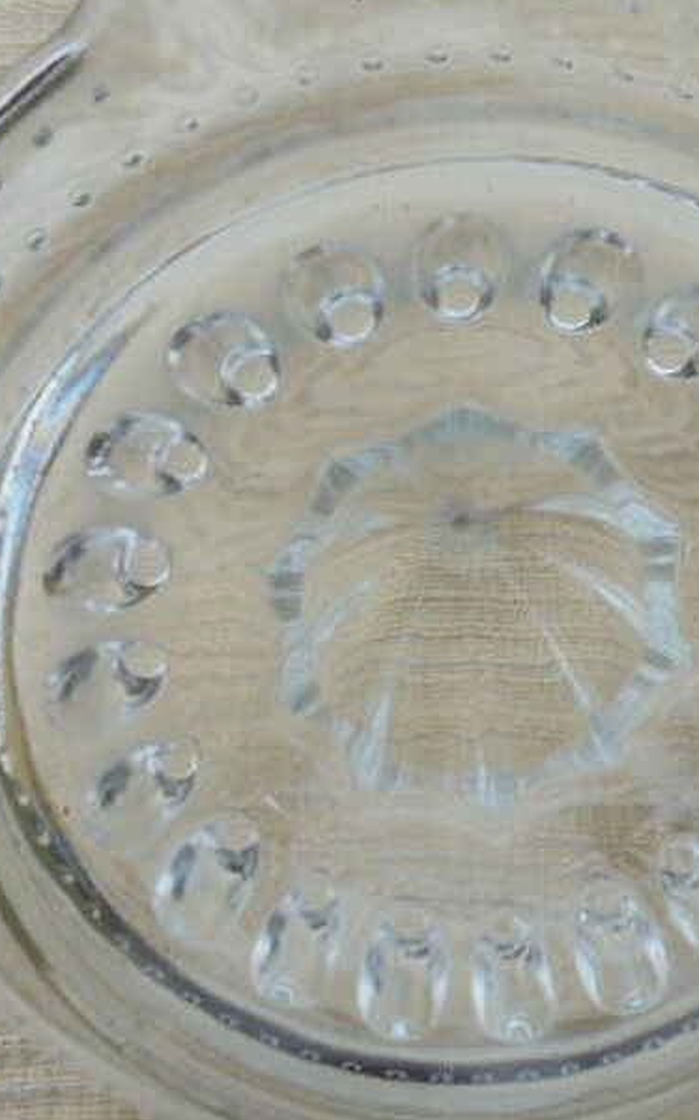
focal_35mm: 46
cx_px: 581
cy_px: 595
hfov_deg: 27.3
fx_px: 1403
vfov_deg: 43.5
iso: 100
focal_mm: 4.6
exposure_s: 1/500
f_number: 3.5
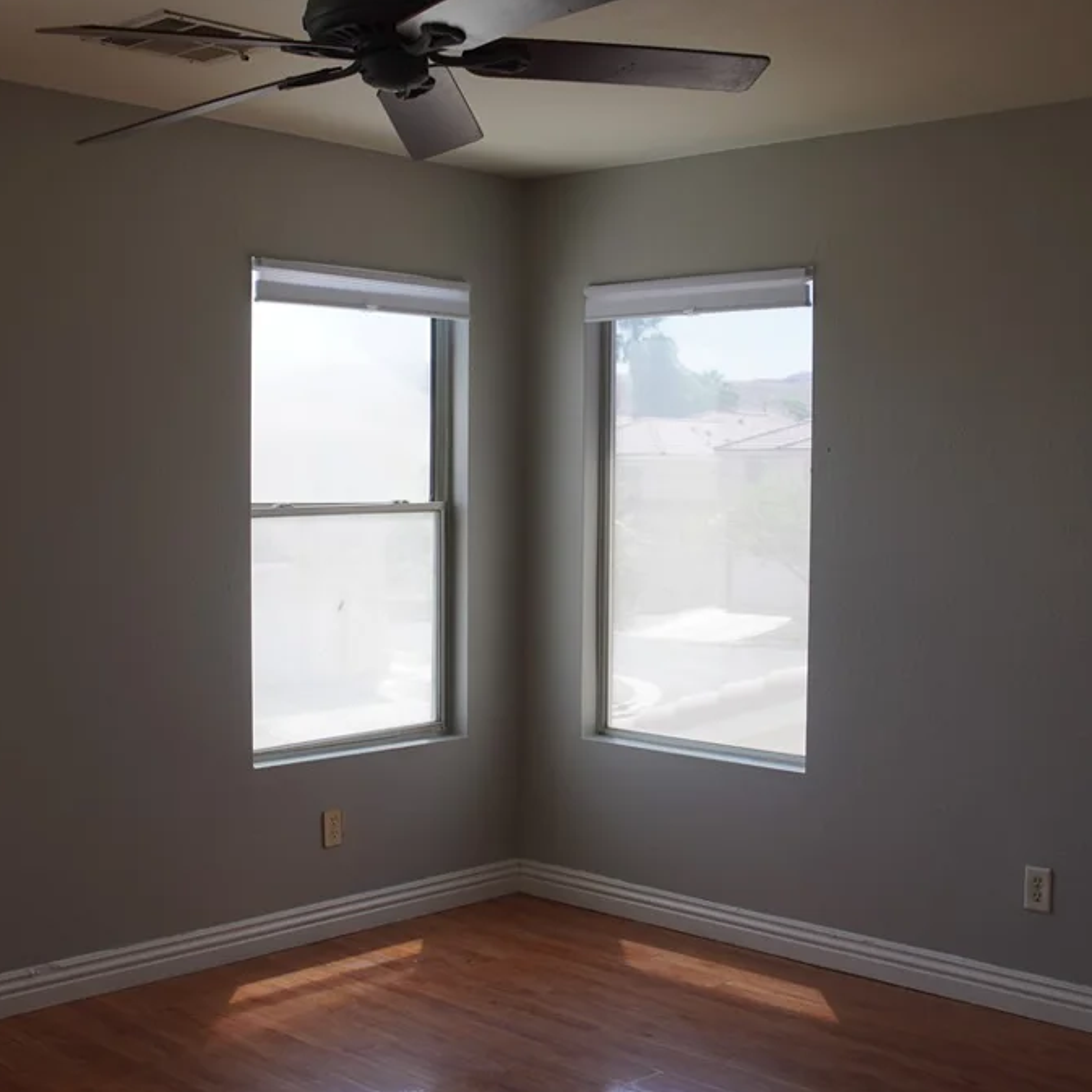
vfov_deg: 37.8
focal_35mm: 45
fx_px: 1593
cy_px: 541
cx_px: 488
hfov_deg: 37.8
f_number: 4
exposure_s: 1/160
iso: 160
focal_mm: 23
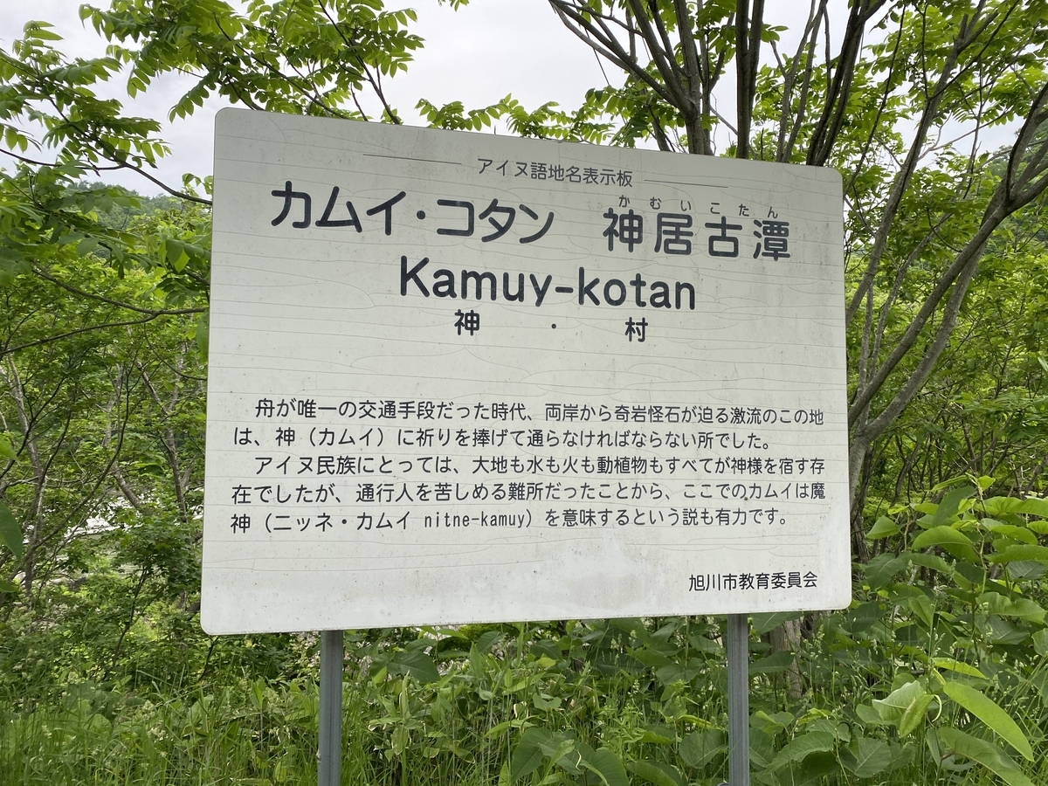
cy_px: 393
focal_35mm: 26
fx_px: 787
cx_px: 524
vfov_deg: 53.1
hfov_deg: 67.3
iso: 32
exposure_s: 1/565
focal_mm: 4.25
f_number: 1.8
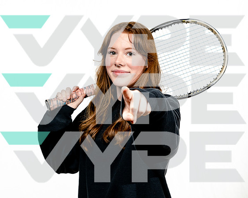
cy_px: 98
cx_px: 97
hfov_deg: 22.0
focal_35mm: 87
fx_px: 638
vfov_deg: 17.7
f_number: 8
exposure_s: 1/250
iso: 160
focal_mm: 70
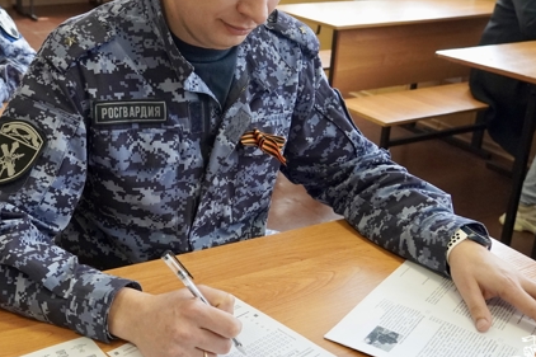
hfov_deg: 40.5
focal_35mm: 48
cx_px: 165
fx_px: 714
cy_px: 154
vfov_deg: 28.0
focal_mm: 18
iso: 2000
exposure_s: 1/160
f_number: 4
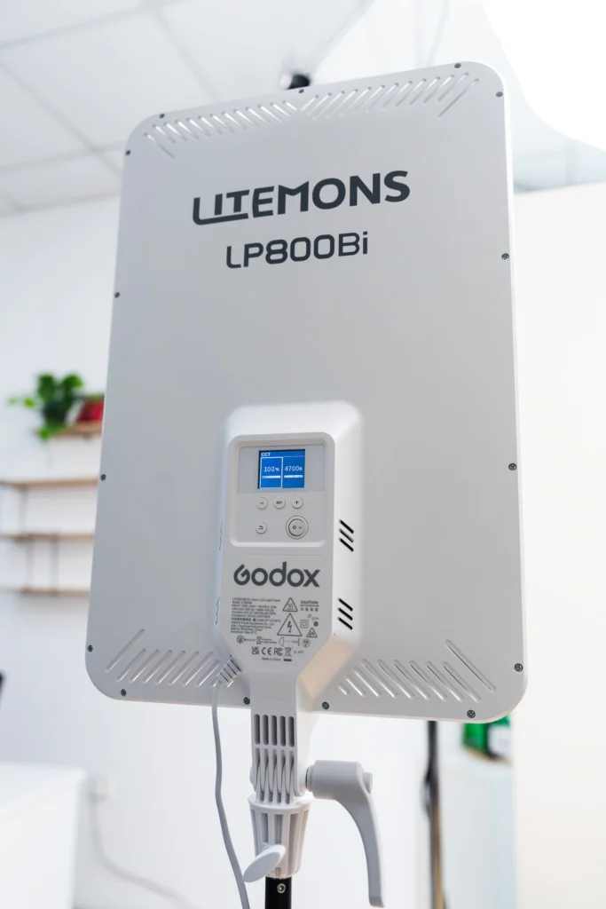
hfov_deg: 43.6
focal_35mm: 30
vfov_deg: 61.9
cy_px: 454
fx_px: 757
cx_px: 303
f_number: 2.8
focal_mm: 30
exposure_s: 1/200
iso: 400
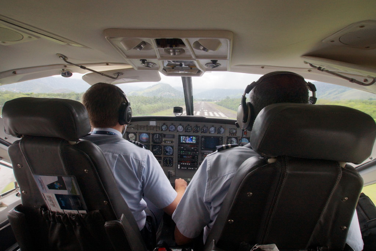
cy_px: 126
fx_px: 172
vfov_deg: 72.1
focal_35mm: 16
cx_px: 188
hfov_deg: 95.0
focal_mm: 11
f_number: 8
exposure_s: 1/125
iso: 400
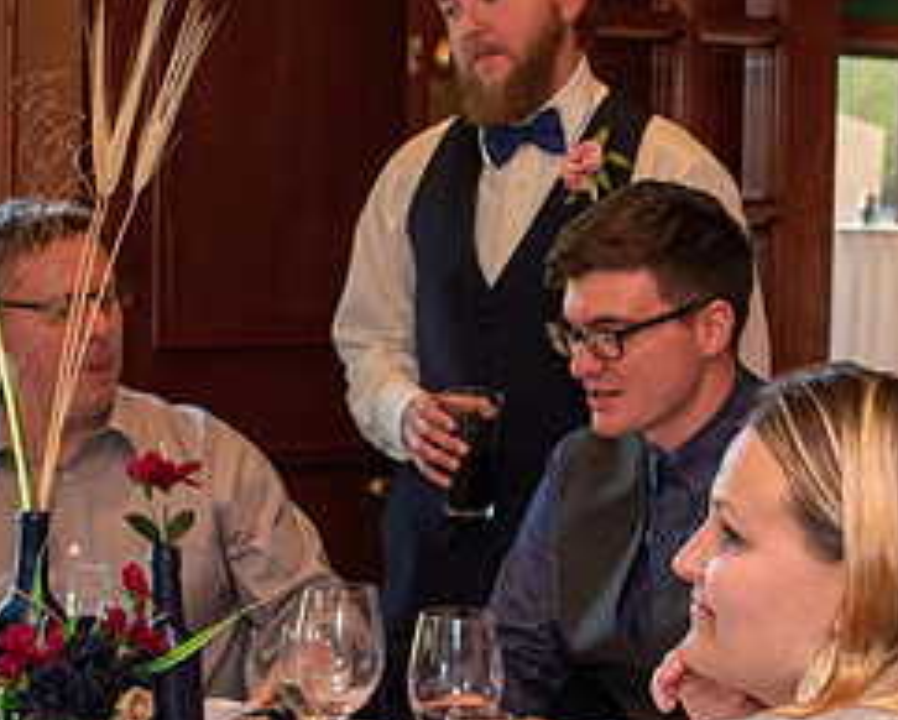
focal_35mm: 108
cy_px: 429
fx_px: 2873
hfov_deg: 17.7
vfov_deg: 14.3
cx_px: 588
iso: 800
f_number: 4.2
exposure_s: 1/60
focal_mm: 30
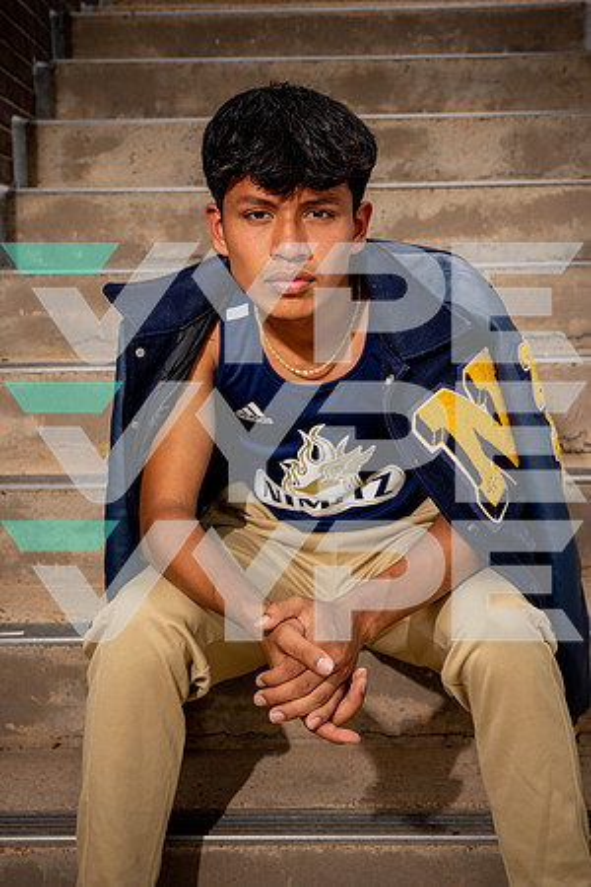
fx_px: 1157
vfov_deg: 41.9
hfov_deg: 28.6
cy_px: 444
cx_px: 296
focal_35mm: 47
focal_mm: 47
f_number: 6.3
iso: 80
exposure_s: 1/250
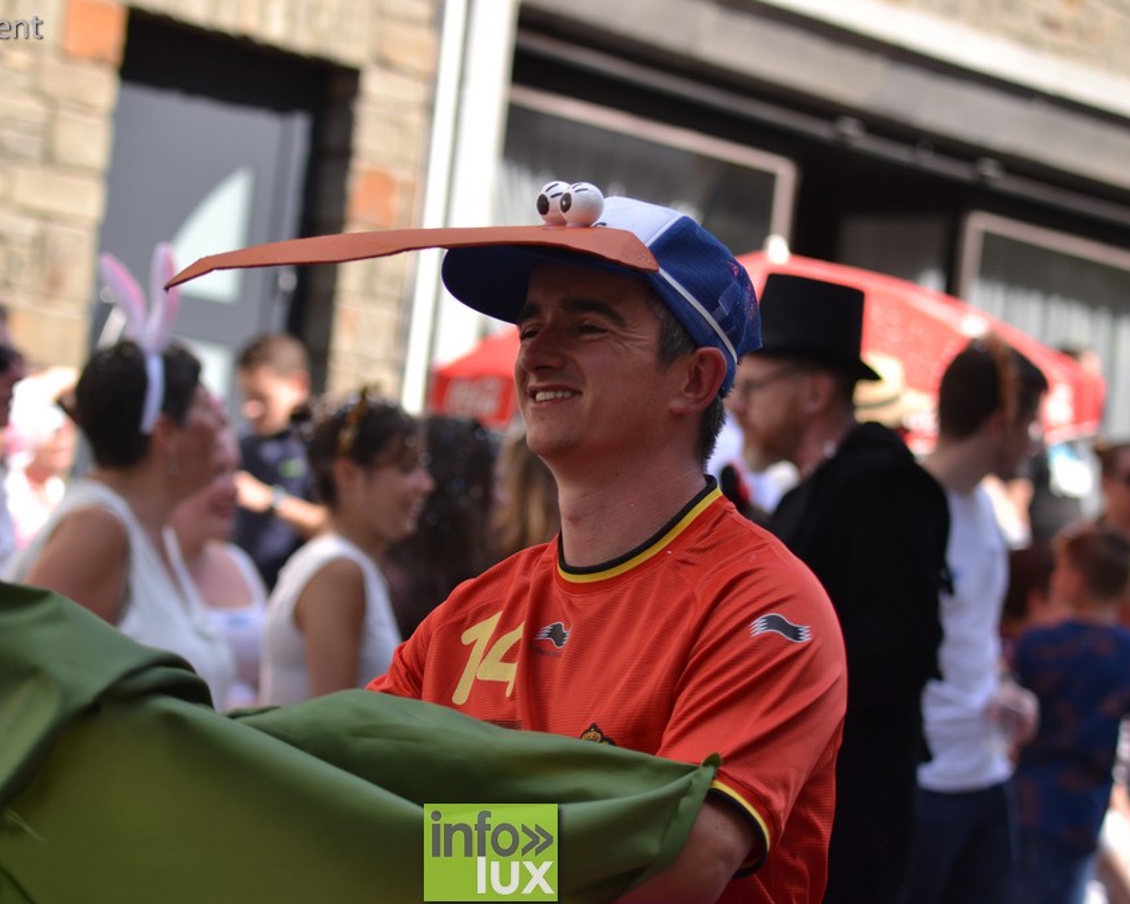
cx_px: 491
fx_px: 3879
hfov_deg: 16.6
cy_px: 455
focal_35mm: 116
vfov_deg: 13.3
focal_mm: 68
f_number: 2.8
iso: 100
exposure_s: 1/640
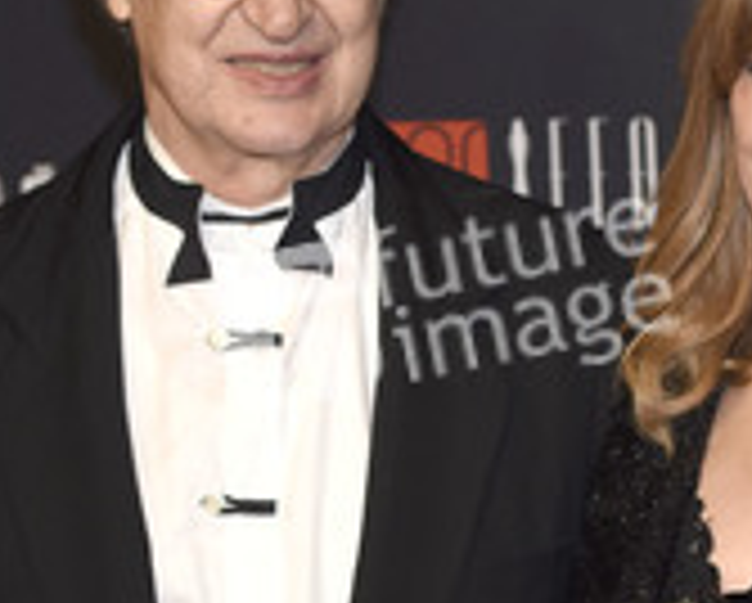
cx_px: 572
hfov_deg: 8.2
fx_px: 5259
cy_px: 531
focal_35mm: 236
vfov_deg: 6.6
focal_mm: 70
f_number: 3.5
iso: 640
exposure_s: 1/640
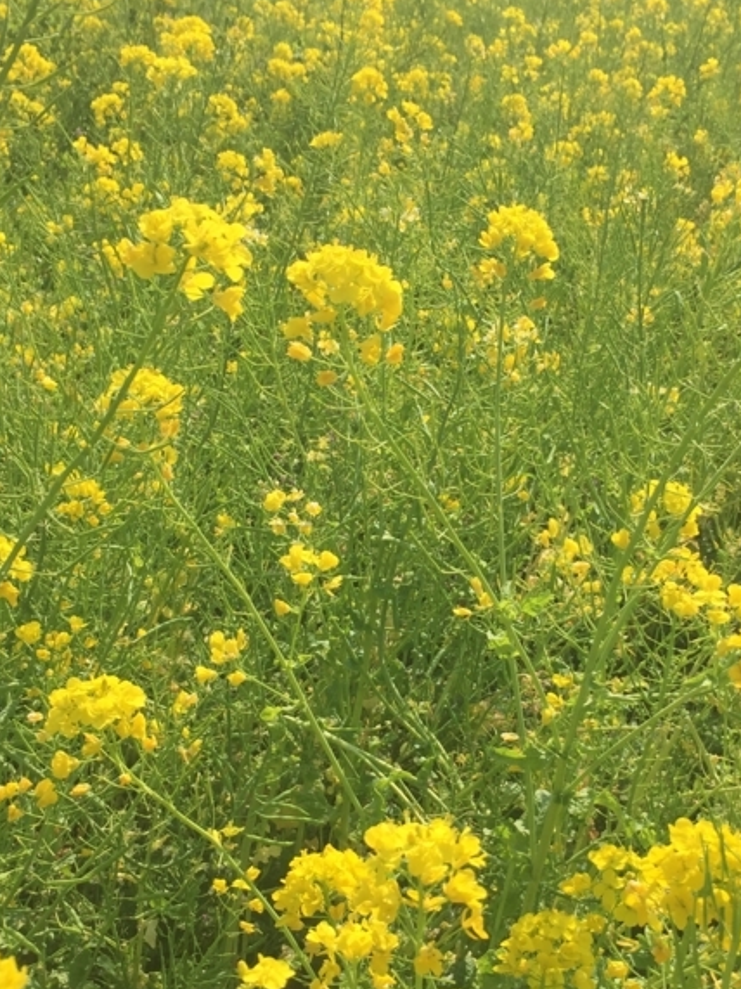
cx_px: 435
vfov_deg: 36.7
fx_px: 1485
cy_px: 589
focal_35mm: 52
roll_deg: -1.4
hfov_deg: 28.0
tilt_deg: -27.5
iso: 32
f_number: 2.2
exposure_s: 1/1647
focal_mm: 4.15
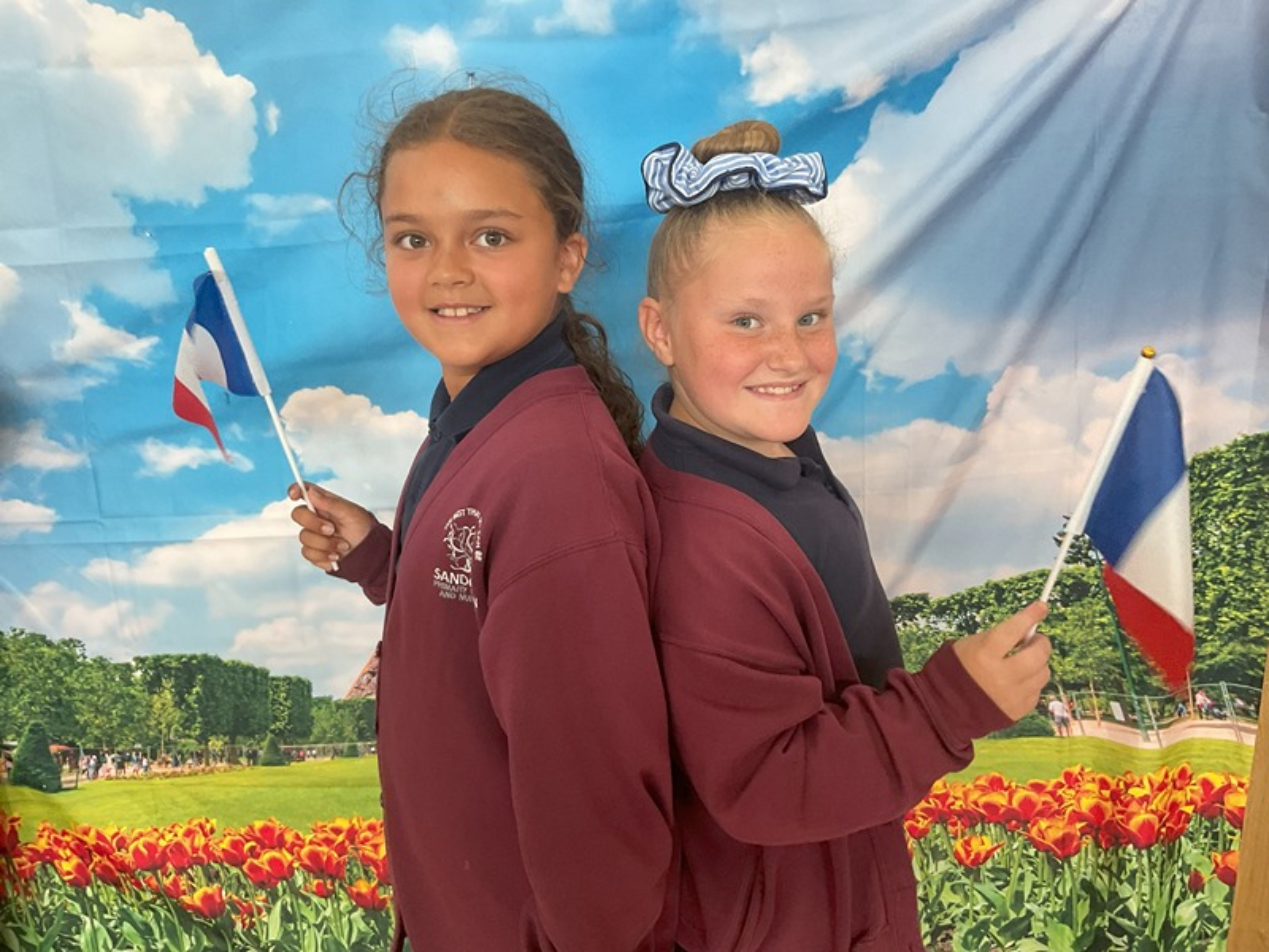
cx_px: 634
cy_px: 476
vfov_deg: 48.2
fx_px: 1063
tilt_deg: -14.8
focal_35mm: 29
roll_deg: +4.2
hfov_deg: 61.7
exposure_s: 1/50
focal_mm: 3
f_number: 1.8
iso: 100
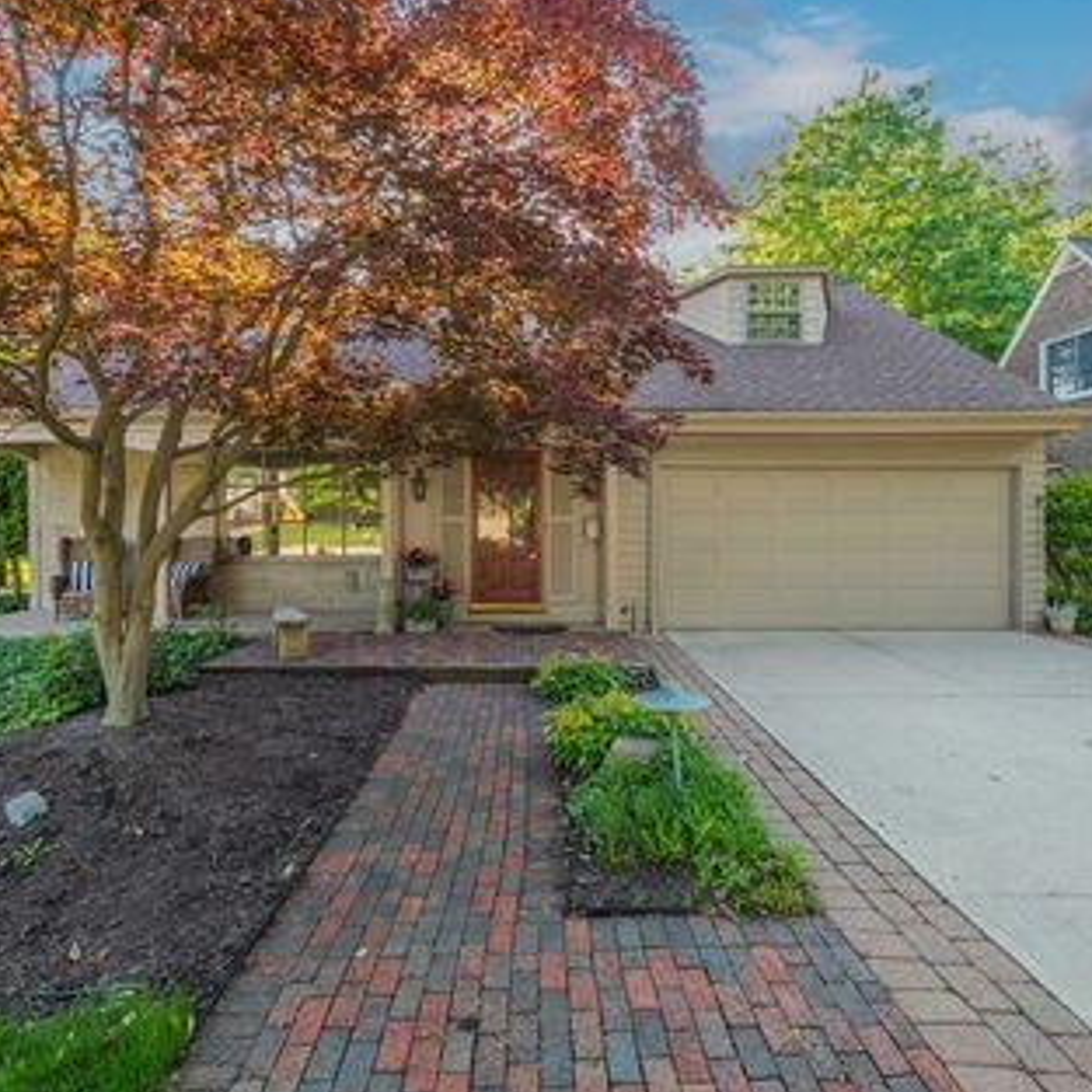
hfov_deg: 77.6
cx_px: 520
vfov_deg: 77.7
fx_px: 678
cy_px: 529
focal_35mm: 19
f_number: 9
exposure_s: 1/80
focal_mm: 14
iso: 200
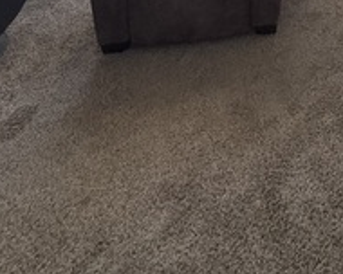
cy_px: -257
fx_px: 487
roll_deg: -0.5
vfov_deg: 19.7
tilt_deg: +0.5
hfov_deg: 31.5
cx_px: 426
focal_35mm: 48
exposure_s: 1/99
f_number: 2.2
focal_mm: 2.22
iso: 200
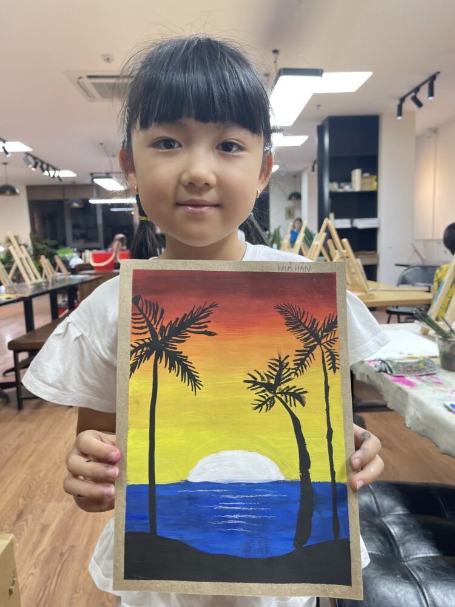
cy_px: 304
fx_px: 438
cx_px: 228
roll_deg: +1.6
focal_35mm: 25
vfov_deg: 69.4
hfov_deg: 54.9
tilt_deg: -7.4
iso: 100
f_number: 1.6
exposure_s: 1/100
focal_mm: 5.1
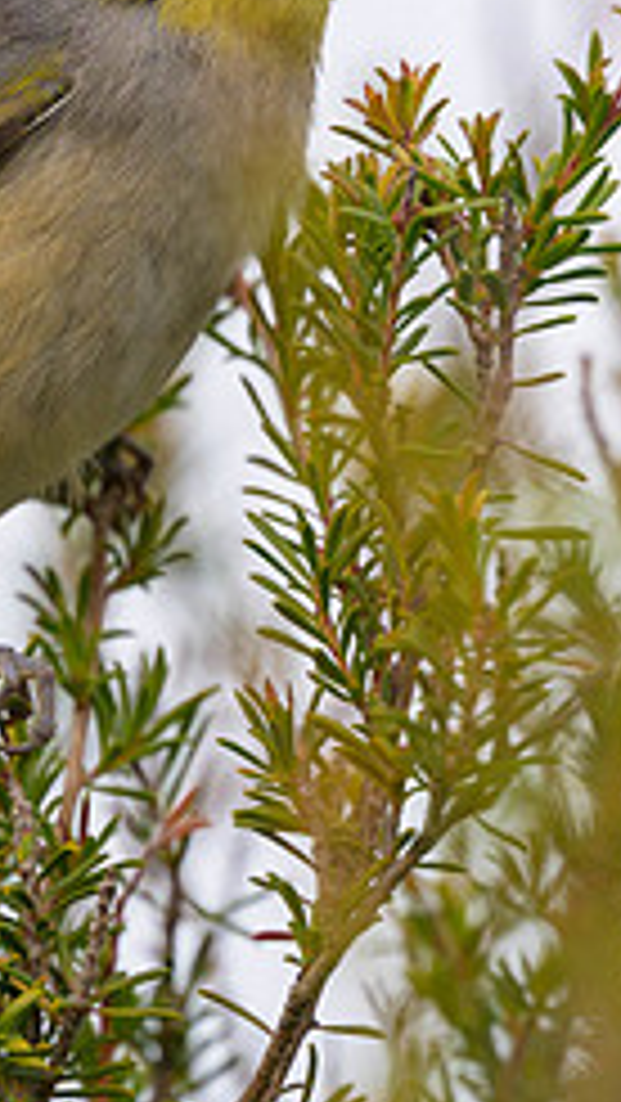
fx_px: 58750
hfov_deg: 0.6
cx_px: 522
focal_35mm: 2009
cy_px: 33
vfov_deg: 1.1
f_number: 2.8
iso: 140
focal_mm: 400
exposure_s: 1/2500
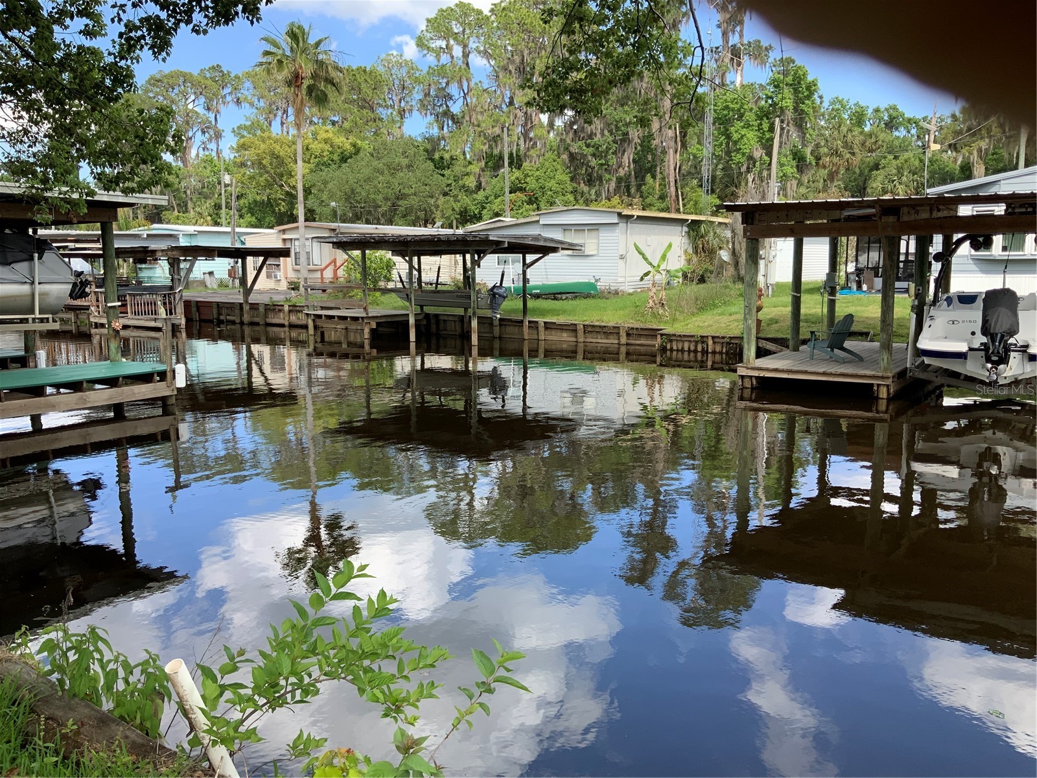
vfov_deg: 48.2
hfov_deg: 61.7
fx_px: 869
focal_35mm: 29
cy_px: 389
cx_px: 518
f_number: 1.8
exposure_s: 1/551
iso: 16
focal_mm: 3
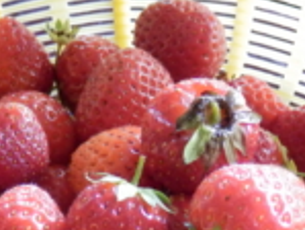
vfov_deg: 14.3
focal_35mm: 99
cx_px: 127
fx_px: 873
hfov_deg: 19.8
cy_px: 302
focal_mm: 6.6
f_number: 3.6
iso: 800
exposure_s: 1/25
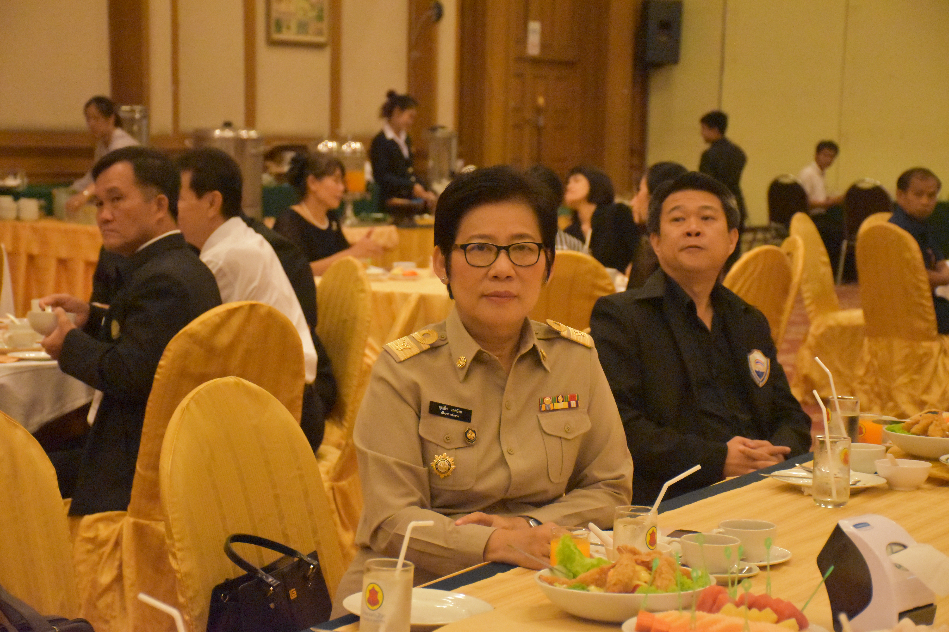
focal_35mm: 90
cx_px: 474
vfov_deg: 15.2
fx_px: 2372
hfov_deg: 22.6
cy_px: 316
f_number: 5
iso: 11400
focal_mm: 60
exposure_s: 1/125
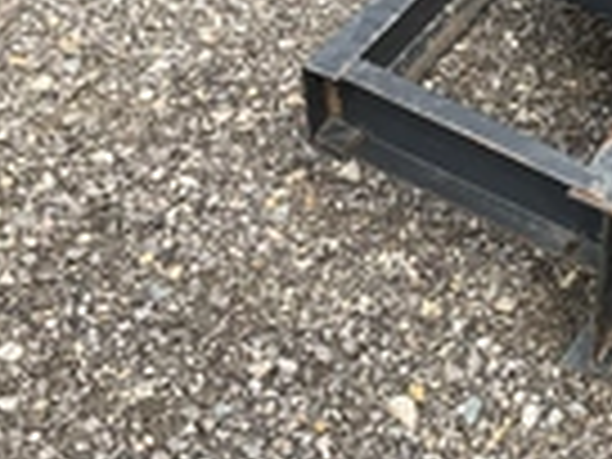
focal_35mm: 85
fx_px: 1503
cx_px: 711
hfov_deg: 21.6
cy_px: 171
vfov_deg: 17.3
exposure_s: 1/709
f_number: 1.8
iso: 25
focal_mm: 3
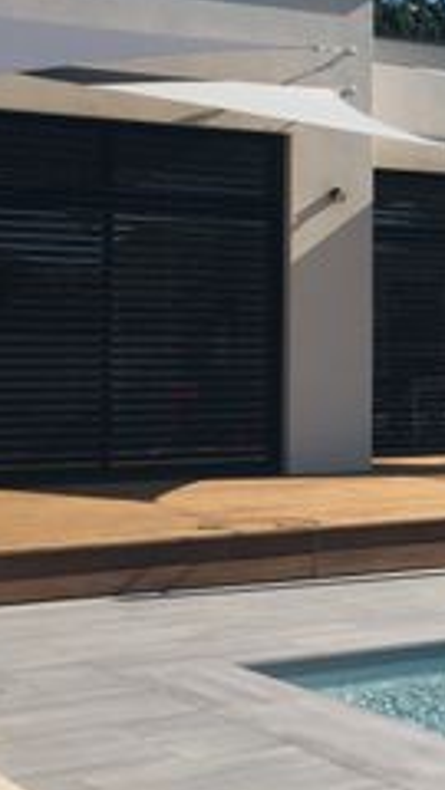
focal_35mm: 79
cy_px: 296
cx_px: 633
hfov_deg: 14.4
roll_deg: +0.3
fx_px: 1657
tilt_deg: +2.2
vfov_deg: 26.8
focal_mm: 4.15
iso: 25
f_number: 2.2
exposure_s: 1/2137
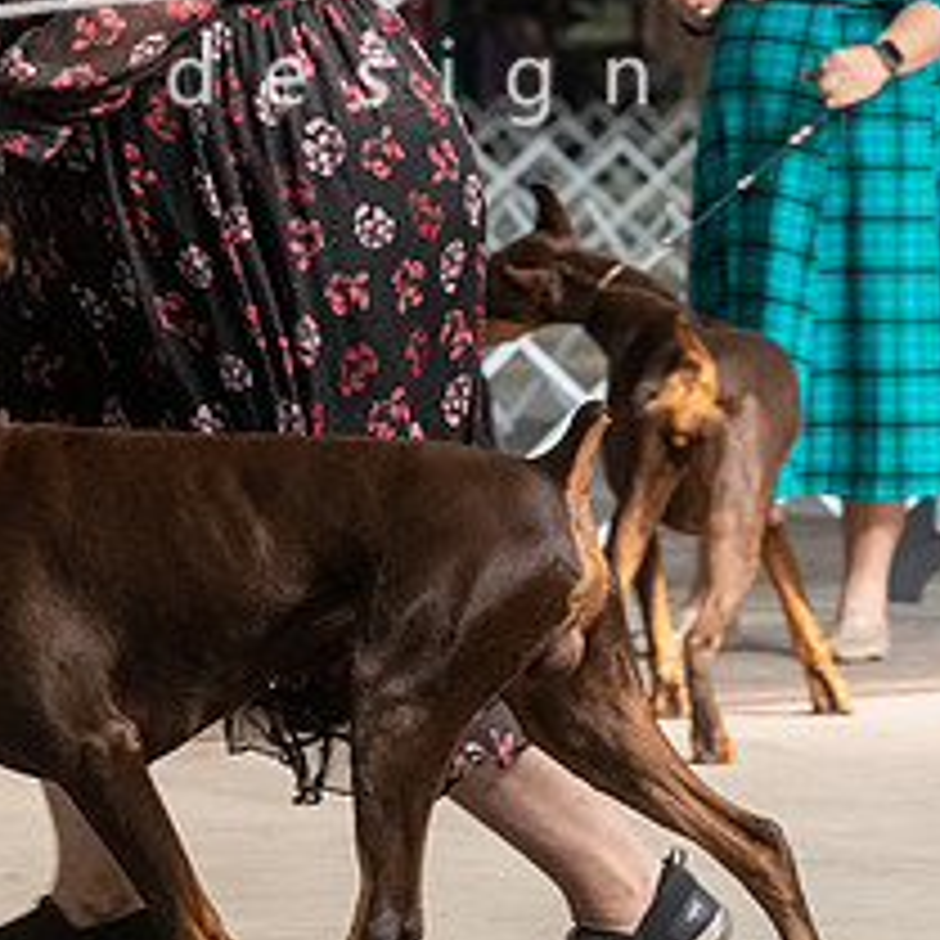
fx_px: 8848
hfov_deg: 6.1
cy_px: 238
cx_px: -2
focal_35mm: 288
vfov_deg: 6.1
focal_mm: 105
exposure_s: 1/400
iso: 6400
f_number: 5
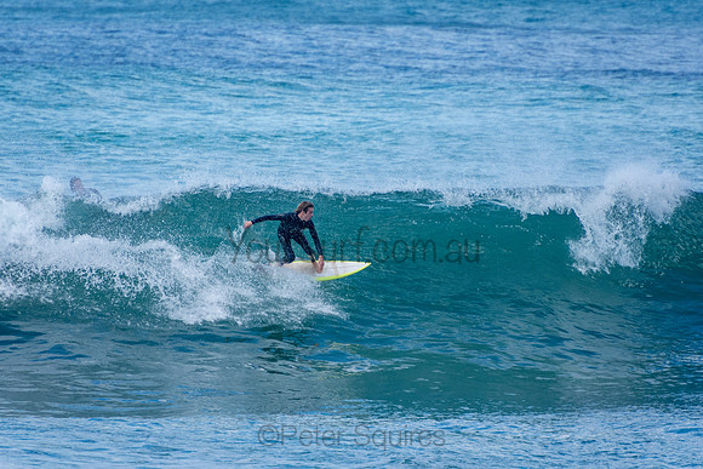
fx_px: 11719
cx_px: 352
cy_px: 234
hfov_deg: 3.4
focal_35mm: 600
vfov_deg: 2.3
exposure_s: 1/2000
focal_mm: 400
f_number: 5.6
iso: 640
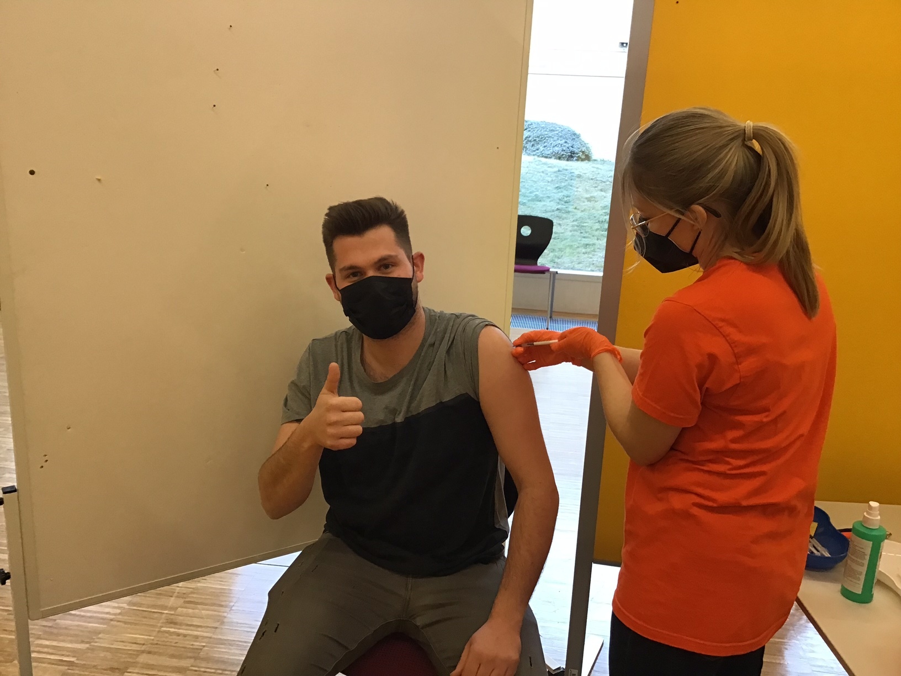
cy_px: 338
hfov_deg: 58.4
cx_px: 450
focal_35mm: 31
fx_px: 807
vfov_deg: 45.4
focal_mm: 3.3
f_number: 2.4
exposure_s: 1/33
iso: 50
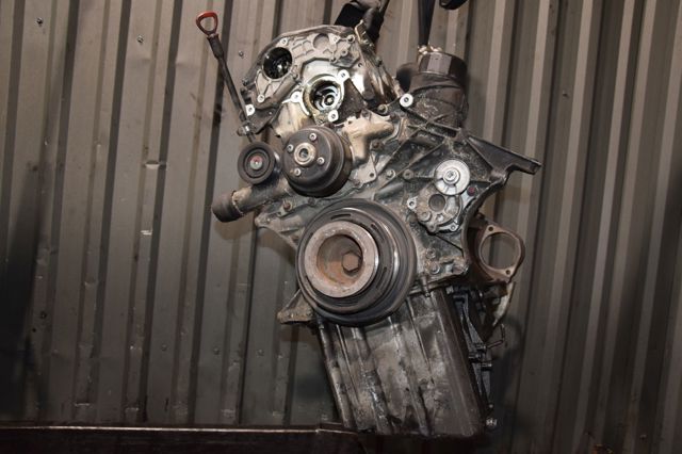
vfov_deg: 41.7
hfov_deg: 59.5
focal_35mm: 32
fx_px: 596
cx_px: 341
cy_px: 227
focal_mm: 21
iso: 800
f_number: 5
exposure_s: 1/60
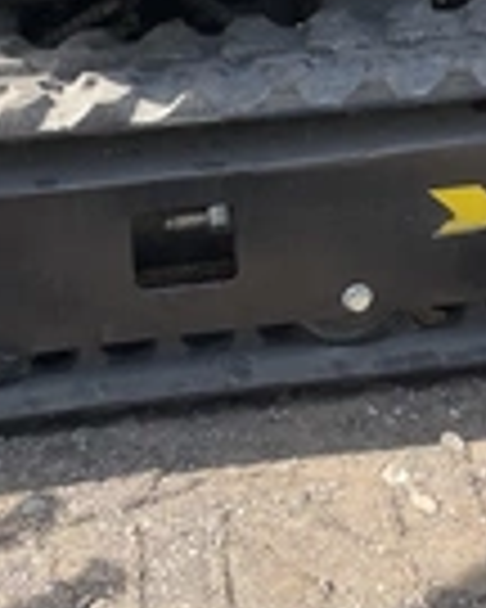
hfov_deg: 18.3
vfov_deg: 22.7
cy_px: 225
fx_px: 1510
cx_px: 180
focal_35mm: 84
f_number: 1.8
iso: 25
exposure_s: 1/446
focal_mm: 3
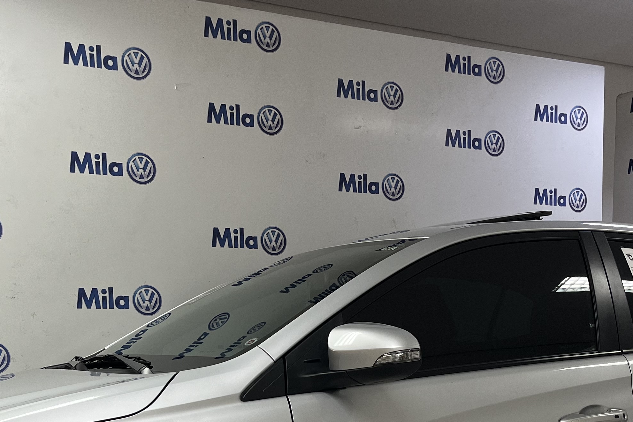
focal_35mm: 55
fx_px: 967
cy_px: 470
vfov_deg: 23.1
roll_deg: +1.0
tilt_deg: -6.8
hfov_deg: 36.2
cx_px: 333
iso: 64
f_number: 1.6
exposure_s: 1/60
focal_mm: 5.1
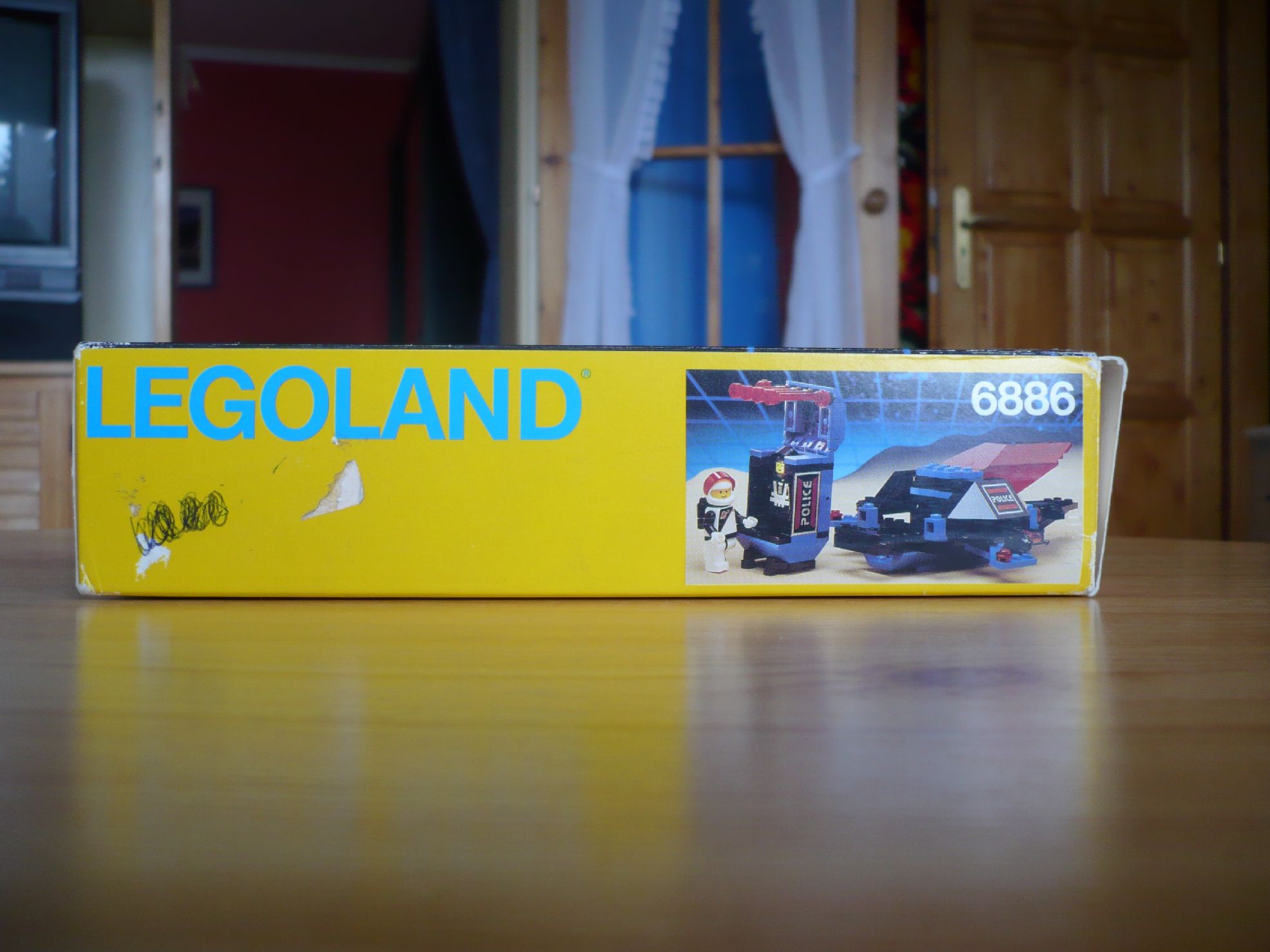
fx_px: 1284
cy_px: 476
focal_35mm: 35
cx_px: 635
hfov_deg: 52.6
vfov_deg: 40.7
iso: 100
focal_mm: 5.8
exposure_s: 1/20
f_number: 2.8
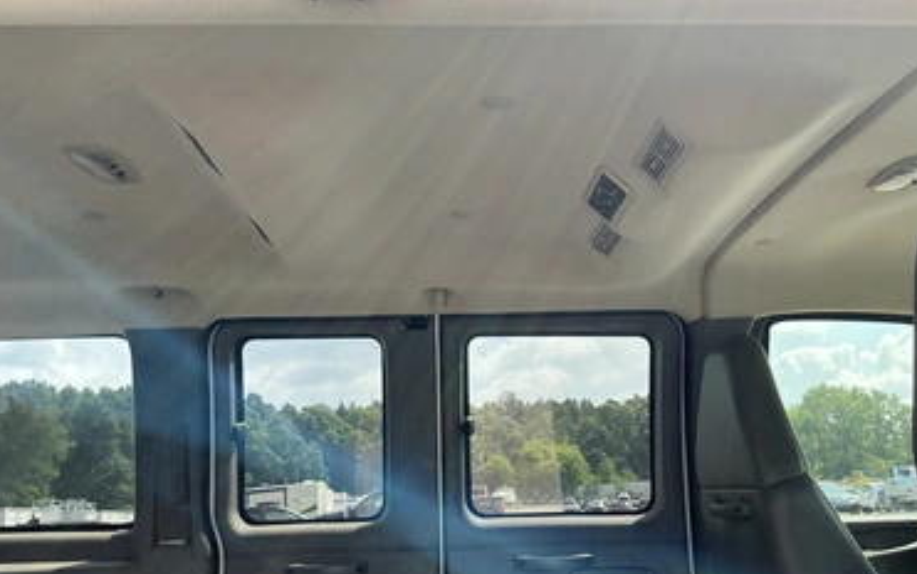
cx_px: 487
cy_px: 289
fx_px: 800
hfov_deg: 59.6
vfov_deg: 39.4
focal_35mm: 32
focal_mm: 3
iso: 25
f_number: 1.8
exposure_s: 1/391
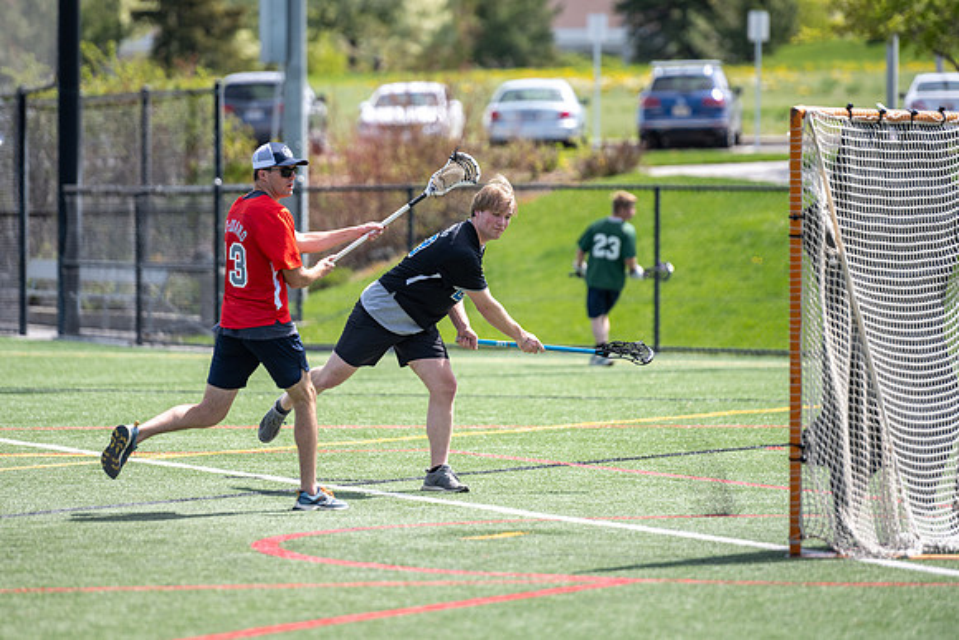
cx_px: 450
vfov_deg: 6.3
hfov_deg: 9.5
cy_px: 304
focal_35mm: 217
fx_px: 5780
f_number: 2.8
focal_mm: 200
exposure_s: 1/2000
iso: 100
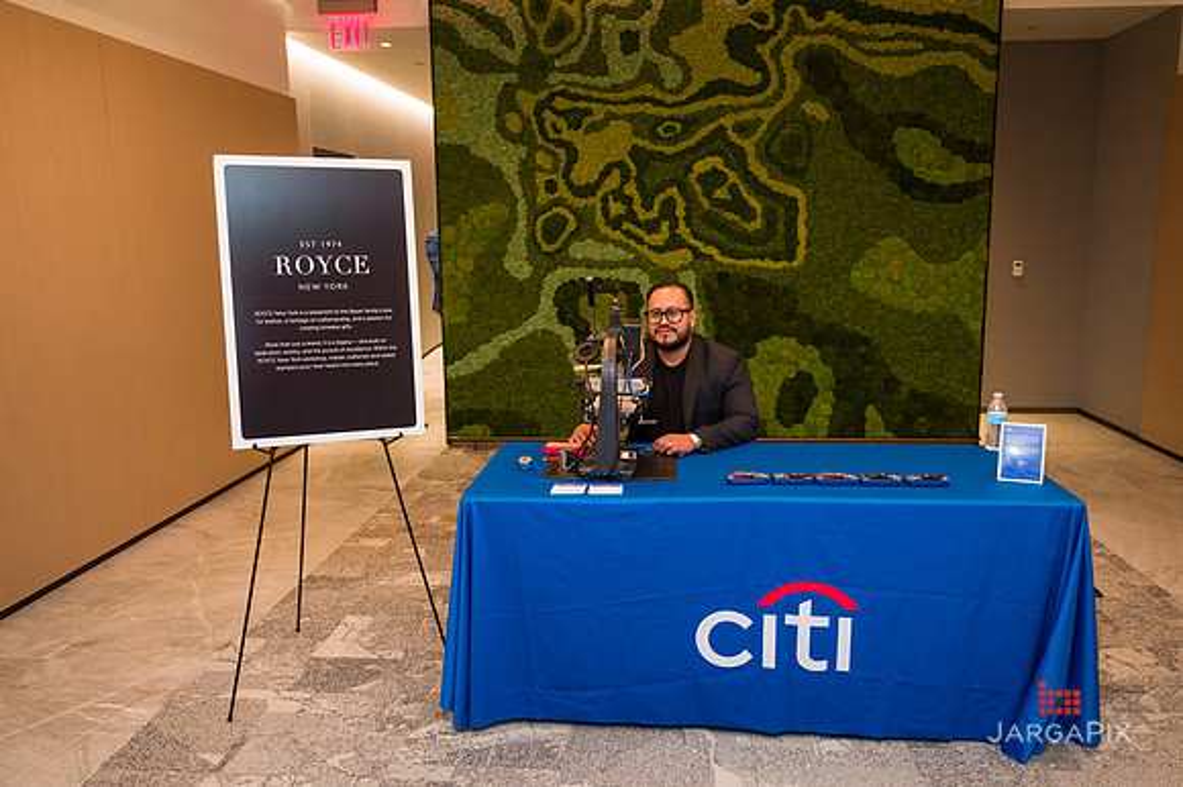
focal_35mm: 30
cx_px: 608
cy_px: 393
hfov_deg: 62.7
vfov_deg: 44.1
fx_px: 971
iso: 400
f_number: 3.5
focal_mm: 28
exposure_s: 1/200
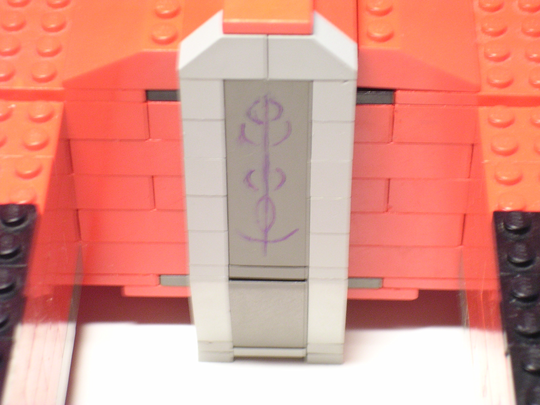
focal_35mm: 115
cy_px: 202
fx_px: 1794
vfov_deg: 12.9
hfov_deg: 17.1
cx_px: 270
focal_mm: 17.4
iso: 223
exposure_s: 1/3.6
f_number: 4.9
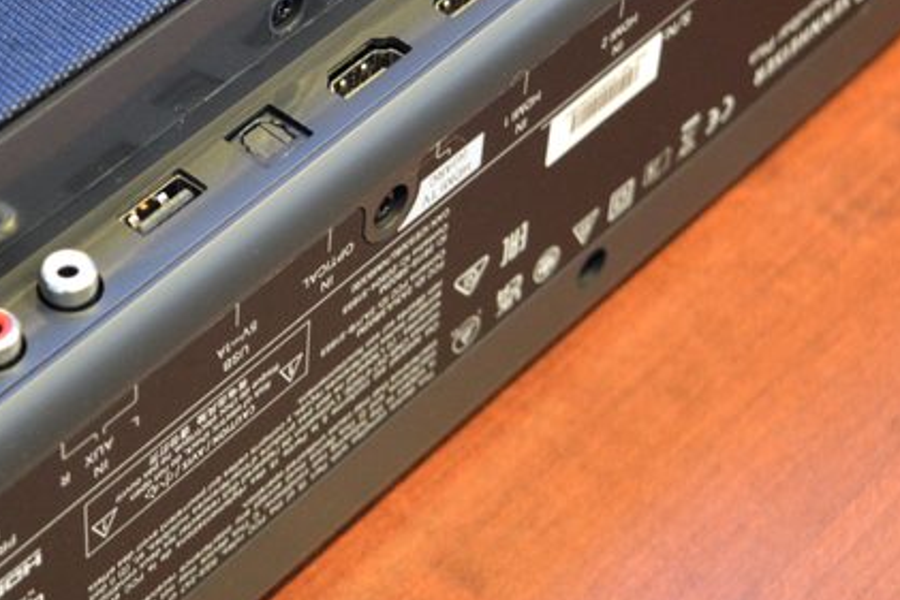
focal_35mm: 82
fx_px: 2051
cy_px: 175
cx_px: 207
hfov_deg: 24.4
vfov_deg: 16.6
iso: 1400
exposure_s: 1/15
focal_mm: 32
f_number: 4.5
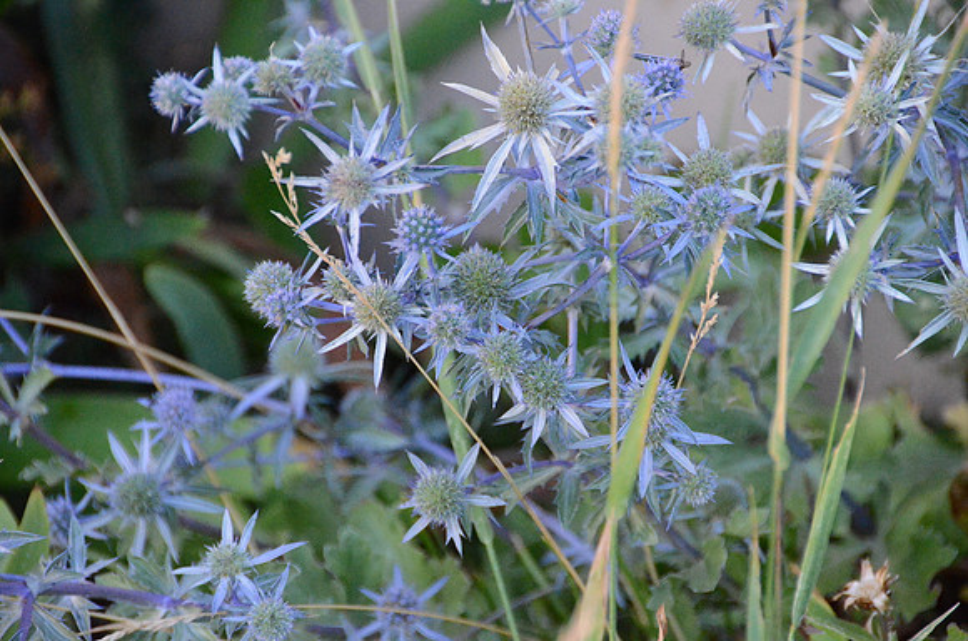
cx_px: 484
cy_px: 320
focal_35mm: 300
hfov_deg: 6.9
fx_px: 8049
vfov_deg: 4.6
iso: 6400
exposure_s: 1/800
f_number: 5.6
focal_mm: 200
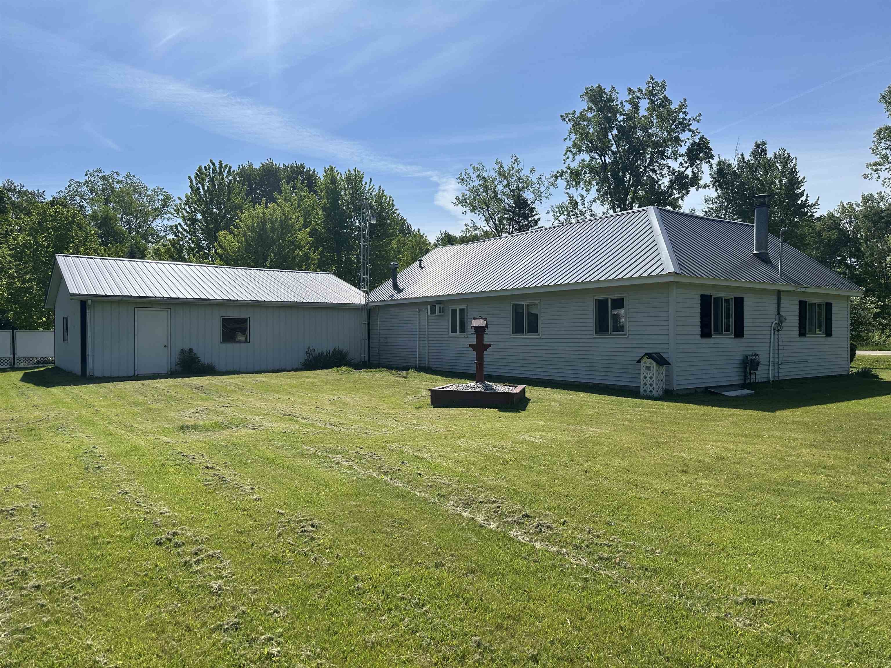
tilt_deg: +1.5
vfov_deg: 56.8
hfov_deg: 71.6
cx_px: 446
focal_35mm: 24
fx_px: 618
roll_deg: -0.4
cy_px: 334
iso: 80
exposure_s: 1/6623
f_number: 1.78
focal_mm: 6.86
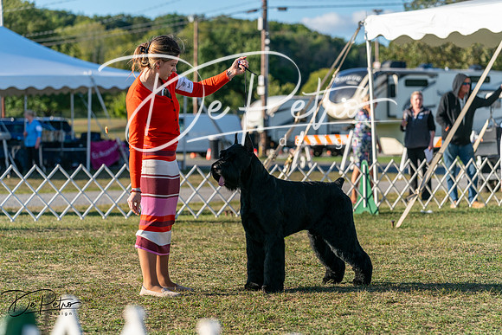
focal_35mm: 125
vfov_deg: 11.0
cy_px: 168
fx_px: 1743
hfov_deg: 16.4
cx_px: 251
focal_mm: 125
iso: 250
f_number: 4.5
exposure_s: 1/1250
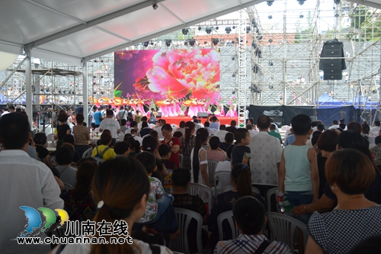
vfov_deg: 31.9
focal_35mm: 42
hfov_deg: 46.4
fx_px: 444
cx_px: 190
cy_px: 127
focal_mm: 28
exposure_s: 1/125
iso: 360
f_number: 5.6
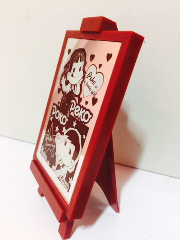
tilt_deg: -21.2
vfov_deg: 61.7
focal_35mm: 29
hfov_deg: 48.2
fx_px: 201
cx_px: 90
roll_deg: -1.1
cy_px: 120
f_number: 2.2
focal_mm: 4.15
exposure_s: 1/33
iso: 160
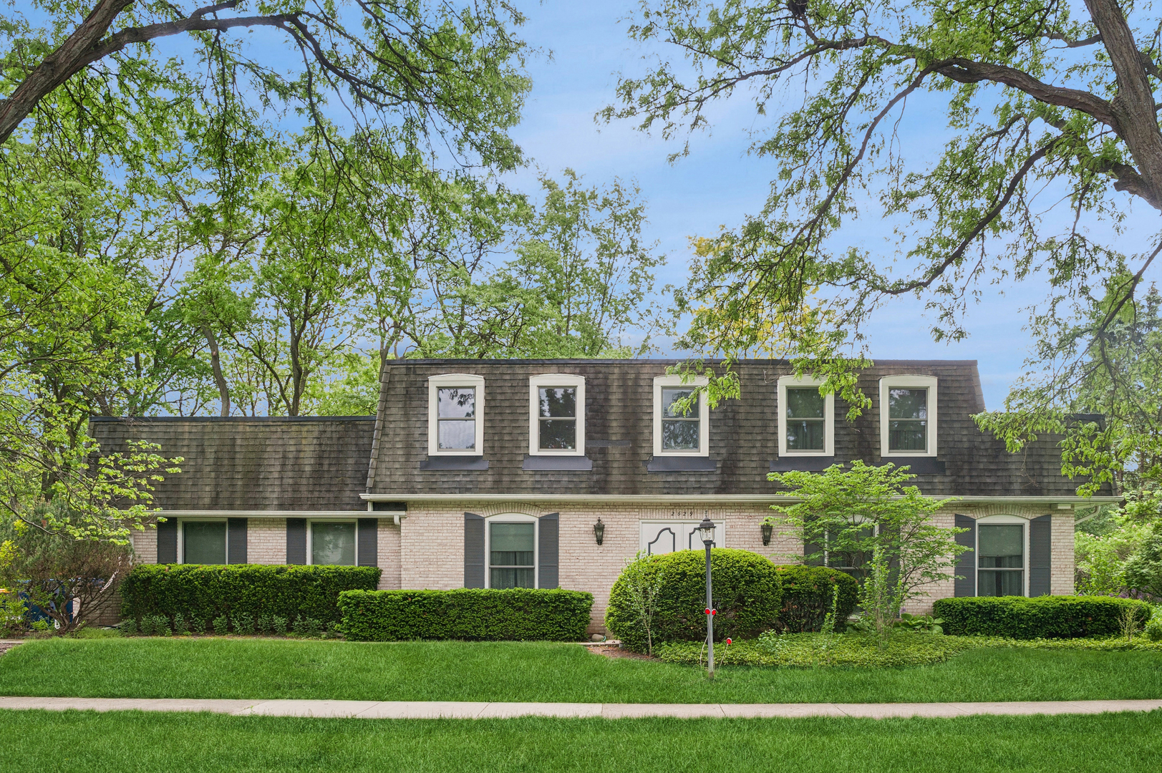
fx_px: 935
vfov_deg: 44.9
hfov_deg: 63.7
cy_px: 386
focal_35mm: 29
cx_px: 581
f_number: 8
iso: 400
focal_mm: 29
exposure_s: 1/200
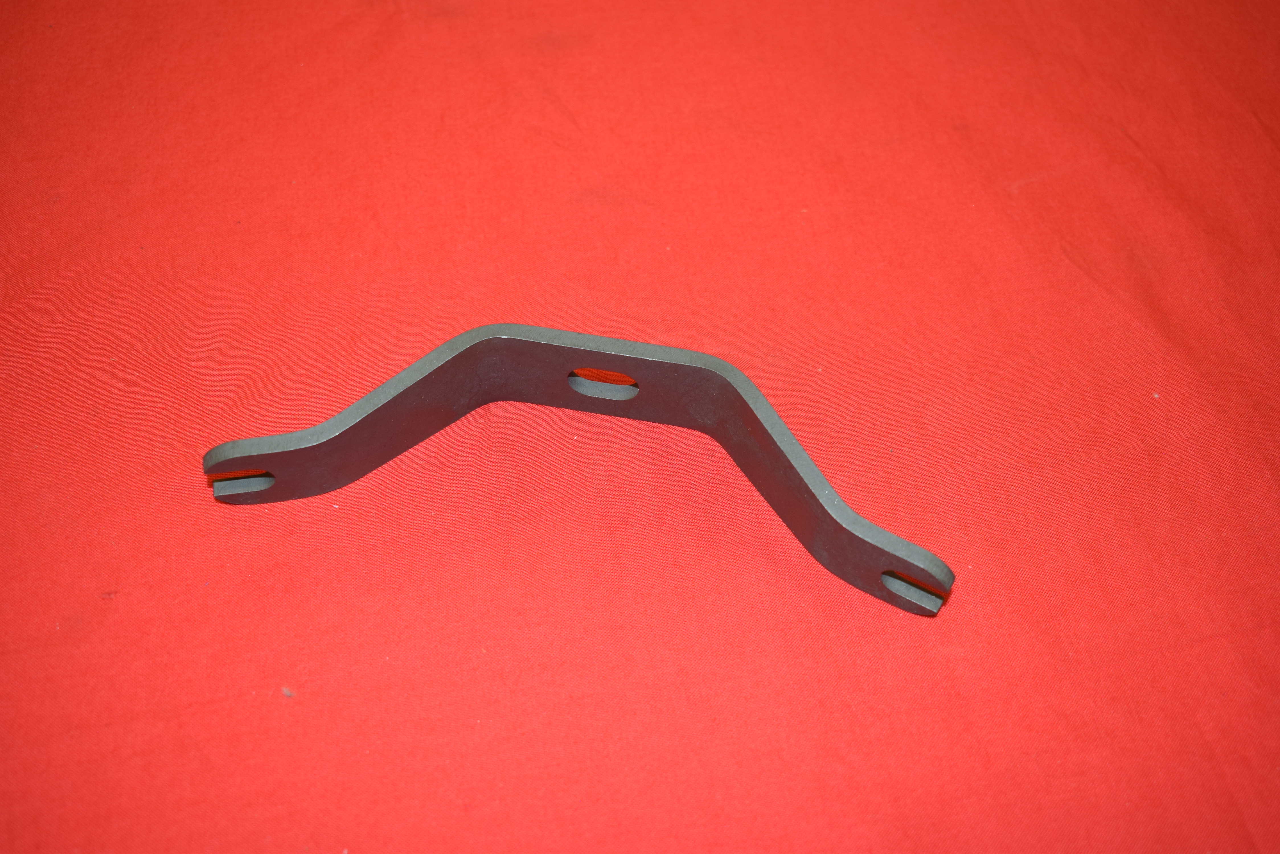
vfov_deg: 34.2
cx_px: 640
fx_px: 1387
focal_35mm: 39
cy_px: 427
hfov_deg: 49.5
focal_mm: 26
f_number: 5
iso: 500
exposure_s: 1/60
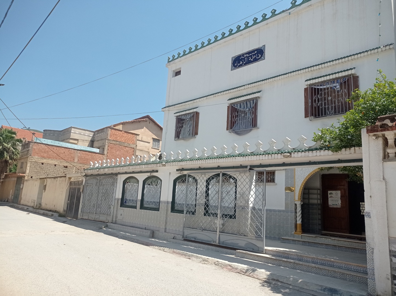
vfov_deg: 49.7
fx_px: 320
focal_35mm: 28
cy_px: 148
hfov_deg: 63.5
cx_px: 198
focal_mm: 4.7
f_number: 1.79
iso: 102
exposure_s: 1/2660
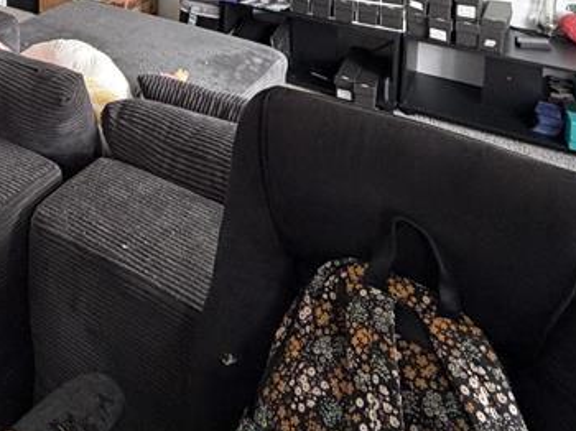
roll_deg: -0.3
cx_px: 72
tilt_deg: -6.2
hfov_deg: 42.5
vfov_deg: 27.7
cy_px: -160
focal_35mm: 41
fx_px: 682
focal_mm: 2.22
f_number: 2.2
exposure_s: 1/60
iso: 400
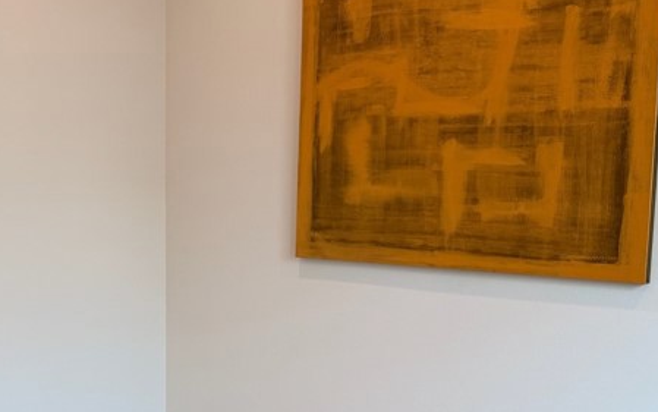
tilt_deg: -7.5
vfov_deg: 22.3
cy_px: 287
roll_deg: +0.9
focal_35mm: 58
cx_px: 38
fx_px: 1040
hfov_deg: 32.9
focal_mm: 6.76
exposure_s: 1/121
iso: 100
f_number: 1.78
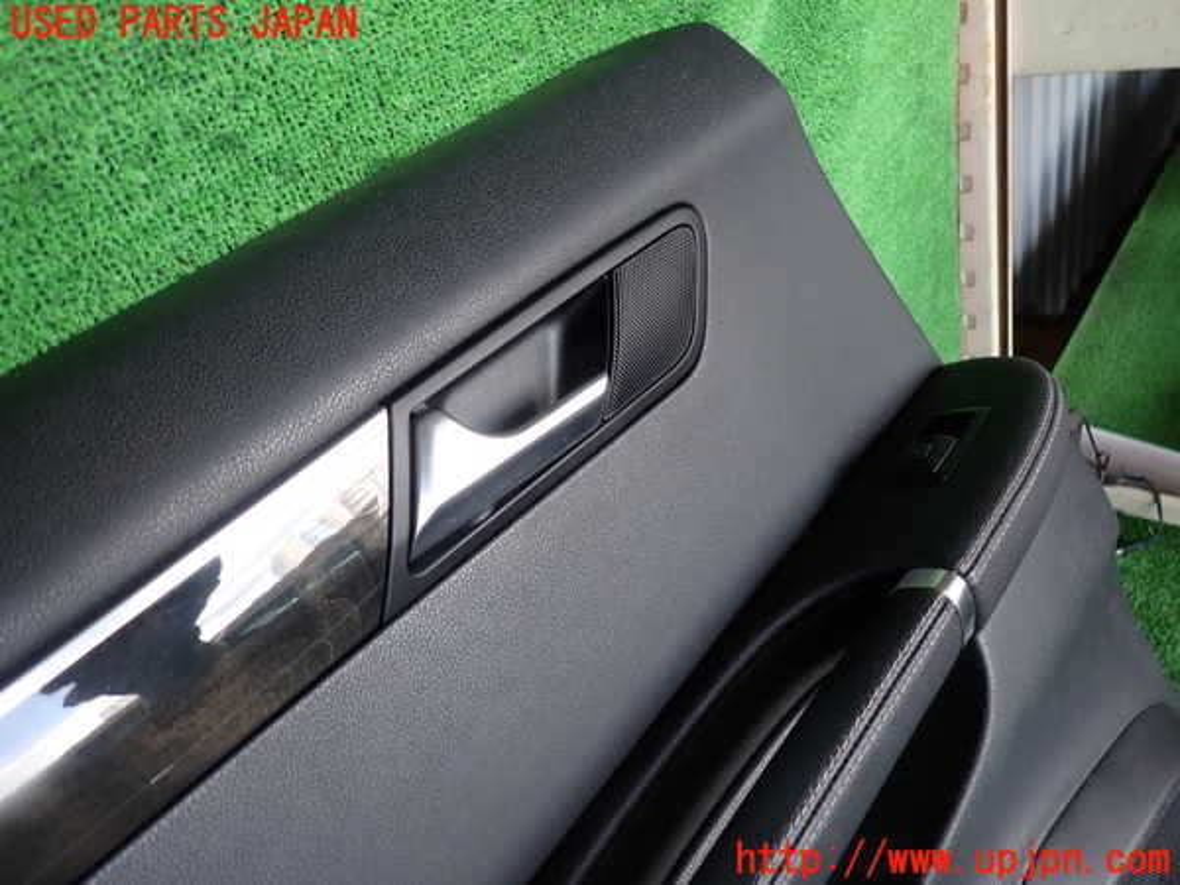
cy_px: 442
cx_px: 590
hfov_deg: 69.4
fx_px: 852
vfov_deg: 54.9
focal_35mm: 25
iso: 100
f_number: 2
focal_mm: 4.5
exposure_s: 1/60
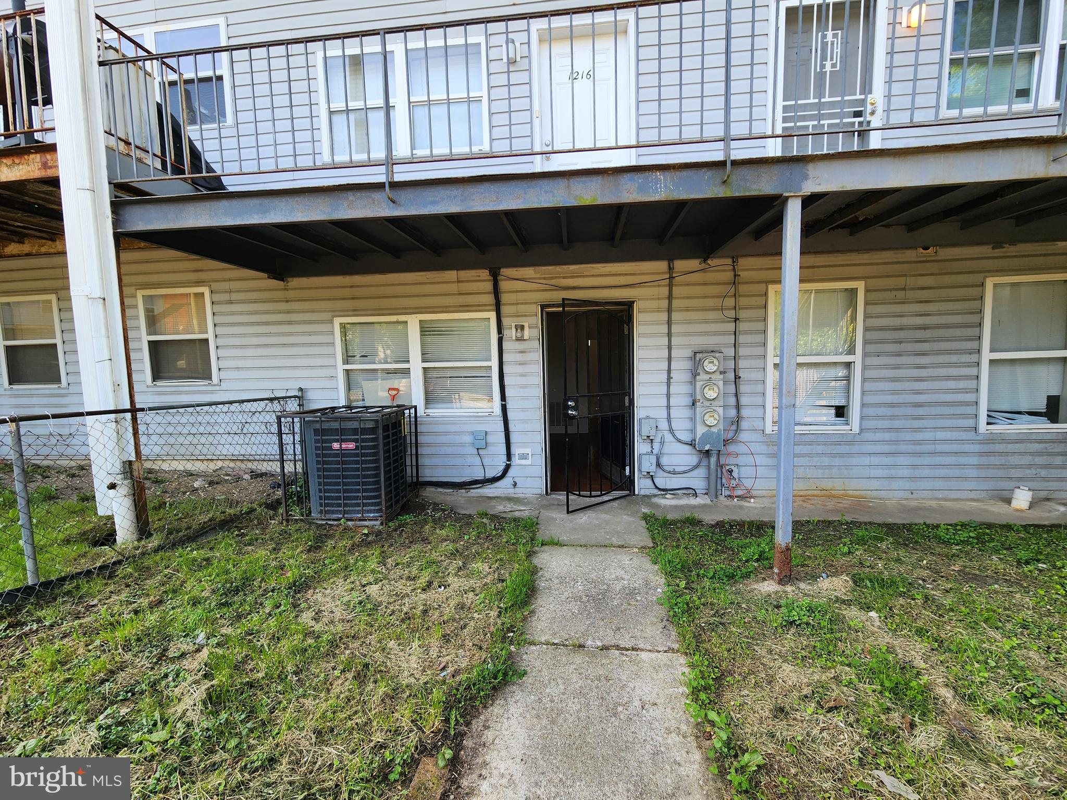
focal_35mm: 13
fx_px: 401
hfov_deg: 106.2
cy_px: 400
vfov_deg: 89.9
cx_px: 534
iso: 50
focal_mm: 2.2
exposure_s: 1/210
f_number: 2.2
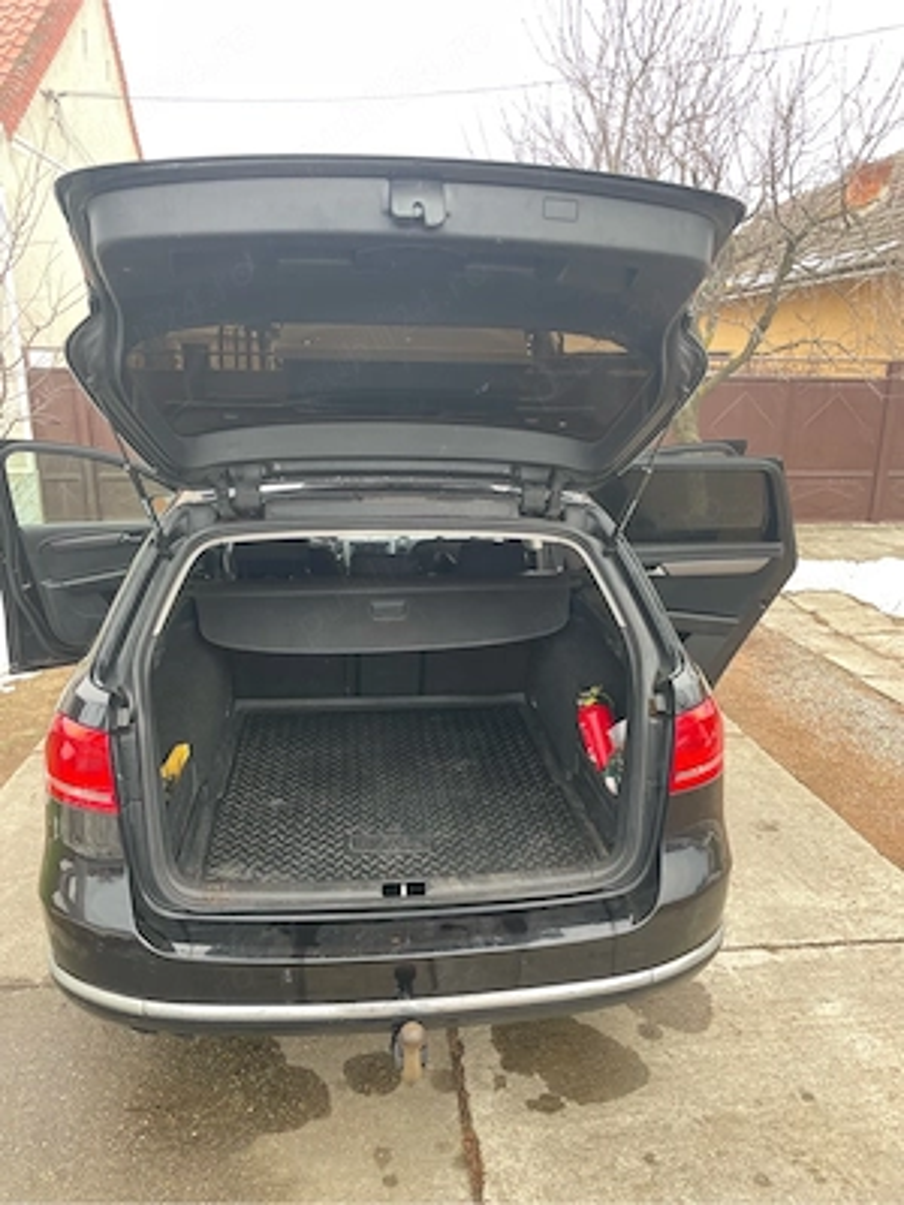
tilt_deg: -15.5
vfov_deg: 67.3
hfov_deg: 53.1
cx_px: 452
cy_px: 602
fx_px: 905
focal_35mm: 26
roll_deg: +0.1
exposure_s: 1/121
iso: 64
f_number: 1.6
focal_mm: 4.2
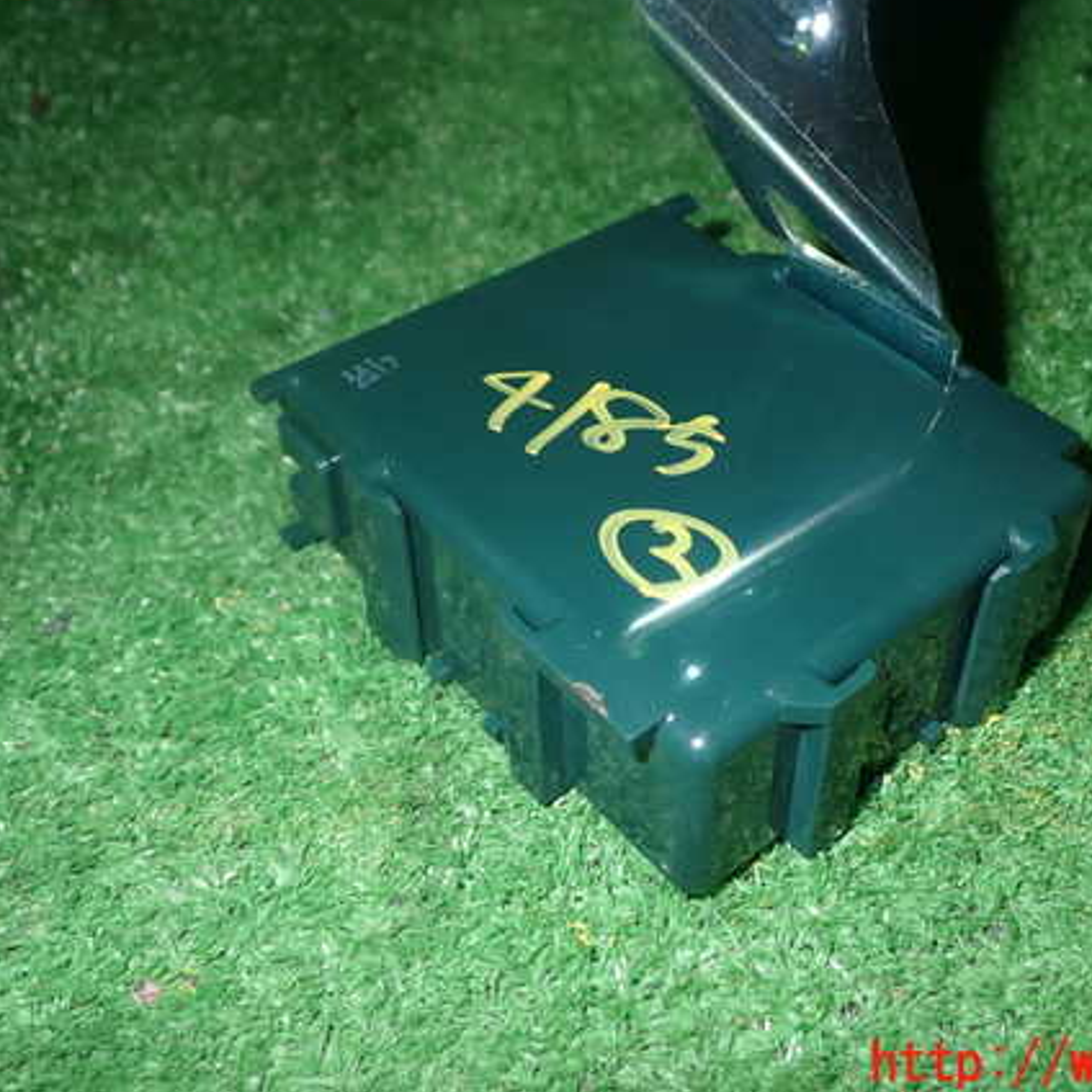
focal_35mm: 40
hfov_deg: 41.6
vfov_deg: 41.8
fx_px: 1428
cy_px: 518
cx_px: 680
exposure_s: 1/30
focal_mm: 5.79
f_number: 7.1
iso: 200
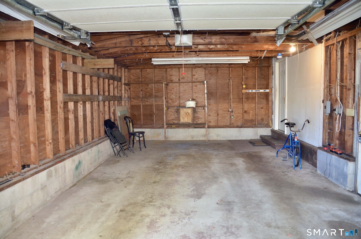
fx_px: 270
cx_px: 180
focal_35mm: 27
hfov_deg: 67.5
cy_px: 120
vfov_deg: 47.7
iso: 800
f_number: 3.5
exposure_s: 1/60
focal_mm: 18
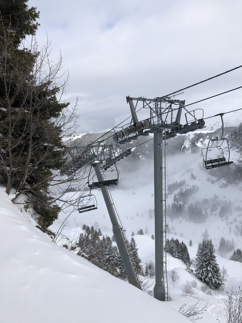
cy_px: 162
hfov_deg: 49.7
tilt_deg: -6.5
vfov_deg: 63.4
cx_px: 121
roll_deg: +2.4
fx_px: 261
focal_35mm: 28
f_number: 1.8
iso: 20
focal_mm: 4
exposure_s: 1/2558
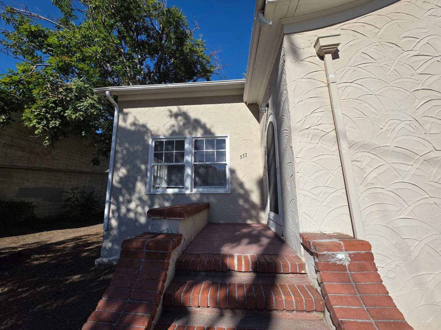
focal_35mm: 13
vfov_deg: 89.9
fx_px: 166
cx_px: 220
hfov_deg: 106.2
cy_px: 165
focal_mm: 2.2
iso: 40
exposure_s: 1/2476
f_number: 1.9
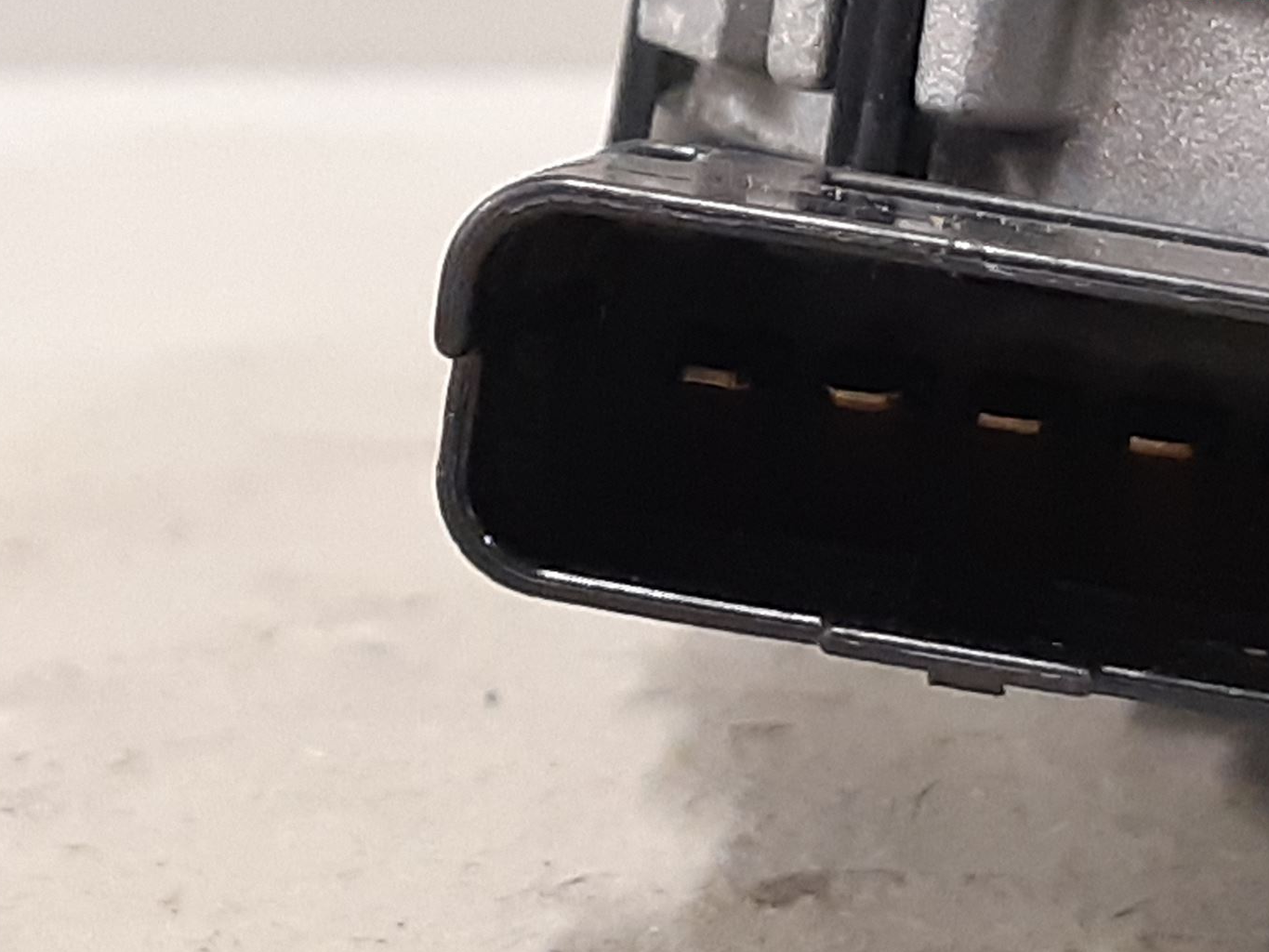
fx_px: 1430
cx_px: 805
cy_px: 554
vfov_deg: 36.7
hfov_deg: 47.4
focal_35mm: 39
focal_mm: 3.93
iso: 200
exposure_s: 1/33
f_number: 1.7
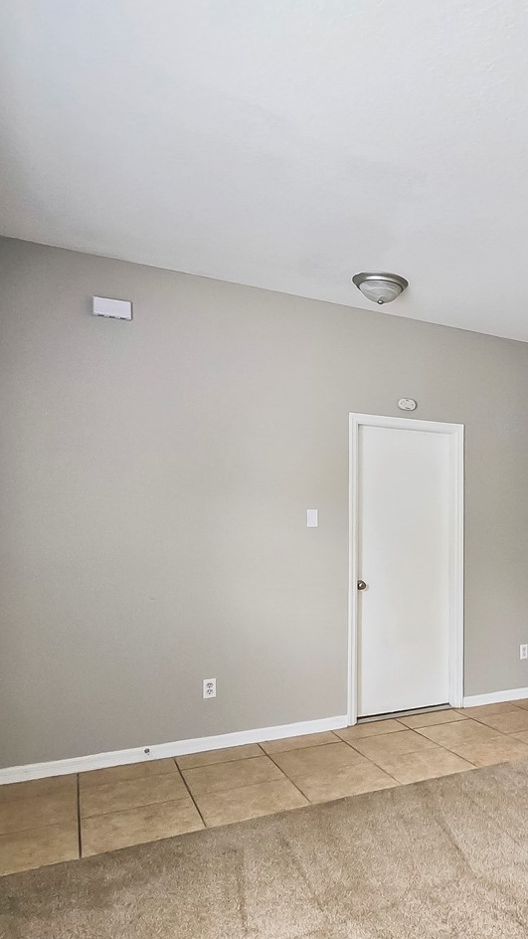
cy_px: 514
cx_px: 535
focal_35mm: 24
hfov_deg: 41.2
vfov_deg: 76.1
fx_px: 597
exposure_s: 1/60
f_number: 2.2
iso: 125
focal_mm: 2.2
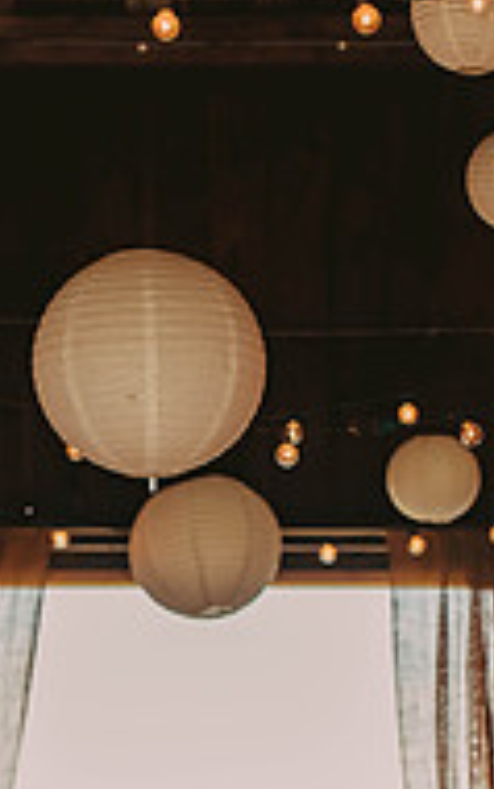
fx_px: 4044
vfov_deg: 11.0
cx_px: 191
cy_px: 806
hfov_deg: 7.0
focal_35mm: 188
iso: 400
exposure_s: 1/400
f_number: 2.8
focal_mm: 78
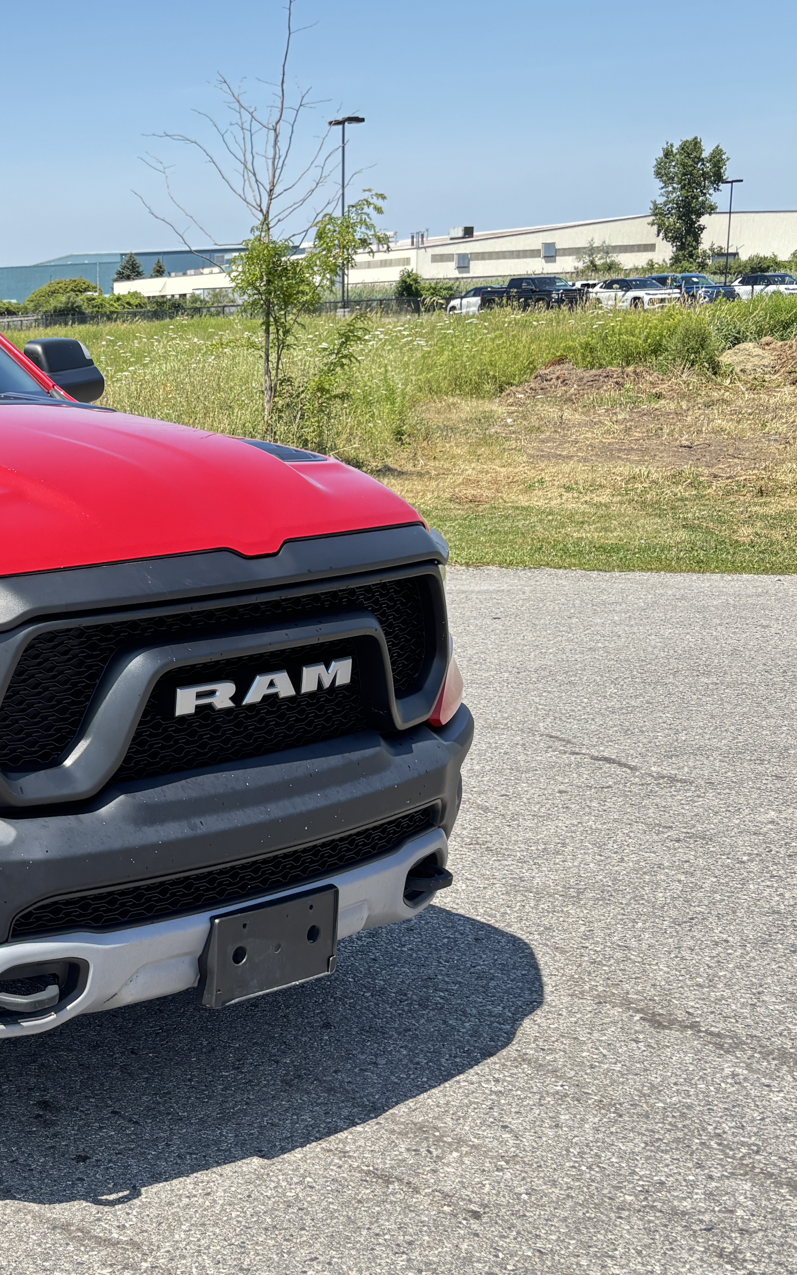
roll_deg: +3.6
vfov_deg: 40.3
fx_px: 1737
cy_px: 680
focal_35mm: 50
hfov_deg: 23.2
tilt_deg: -9.4
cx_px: -205
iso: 50
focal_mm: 5.96
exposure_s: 1/702
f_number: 1.6
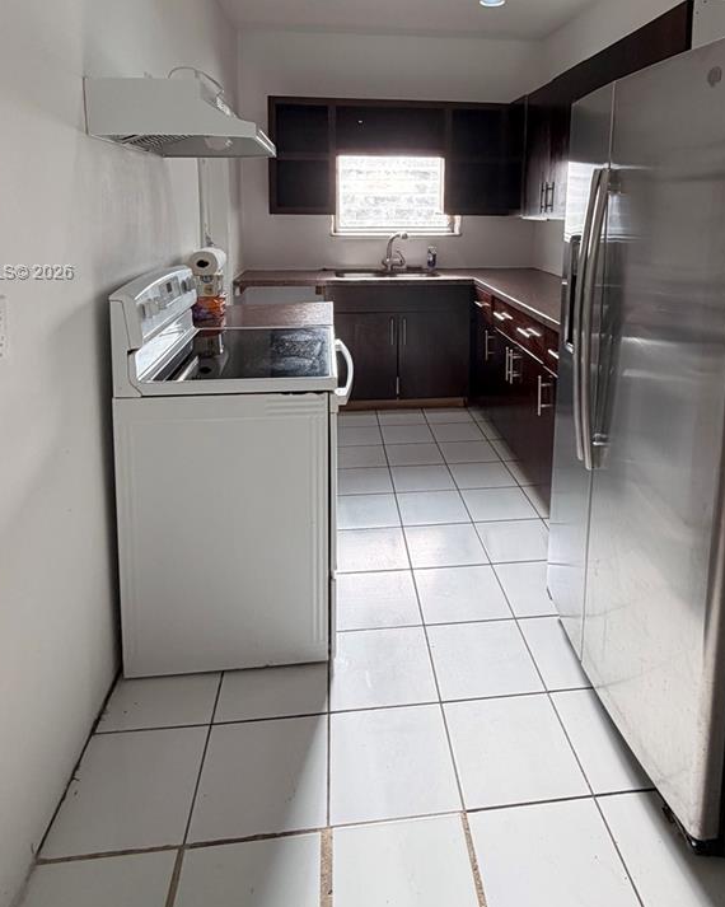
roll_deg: -1.5
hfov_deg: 60.6
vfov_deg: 69.6
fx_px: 617
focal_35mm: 23
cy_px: 273
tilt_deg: -7.2
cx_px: 410
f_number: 2.2
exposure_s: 1/120
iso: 100
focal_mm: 2.22
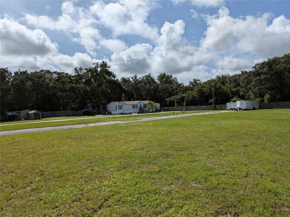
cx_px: 145
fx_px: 209
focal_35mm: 25
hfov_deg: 69.4
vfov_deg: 54.9
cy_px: 108
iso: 49
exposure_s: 1/5464
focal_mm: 5.43
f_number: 1.89
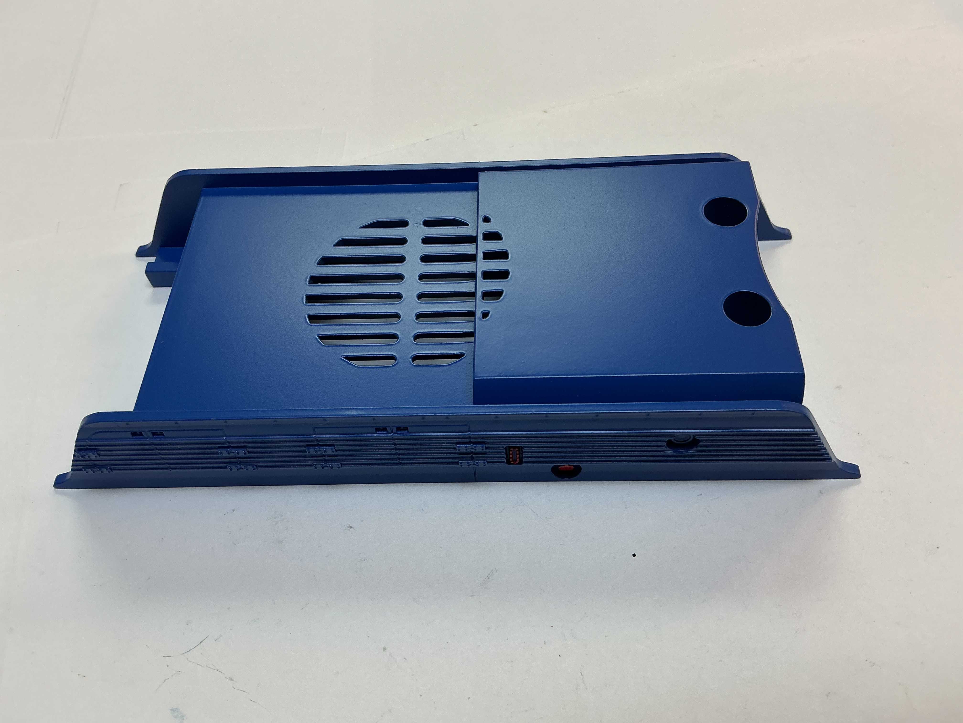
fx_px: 807
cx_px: 482
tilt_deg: -54.8
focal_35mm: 29
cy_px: 362
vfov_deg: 48.2
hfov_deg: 61.7
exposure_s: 1/100
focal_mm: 3
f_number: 1.8
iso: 32
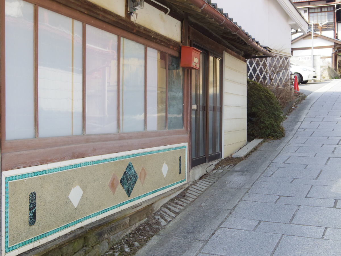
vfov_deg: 30.9
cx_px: 170
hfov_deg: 40.4
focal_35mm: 47
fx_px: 463
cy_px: 128
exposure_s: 1/400
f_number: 3.2
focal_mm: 8.5
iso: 250
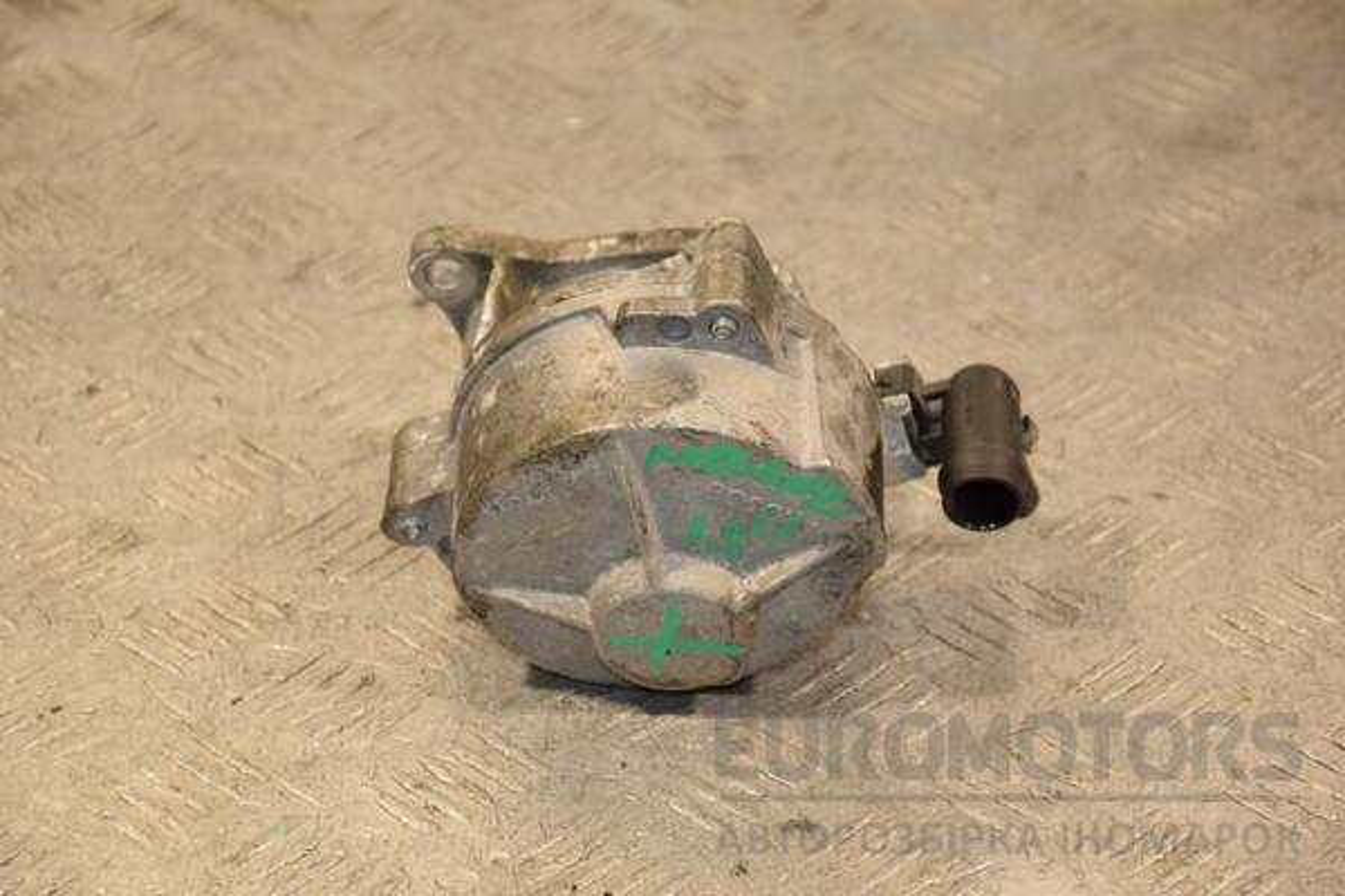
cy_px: 448
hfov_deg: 17.1
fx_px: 4483
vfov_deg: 11.4
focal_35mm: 120
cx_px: 672
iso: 800
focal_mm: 80
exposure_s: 1/160
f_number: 5.3
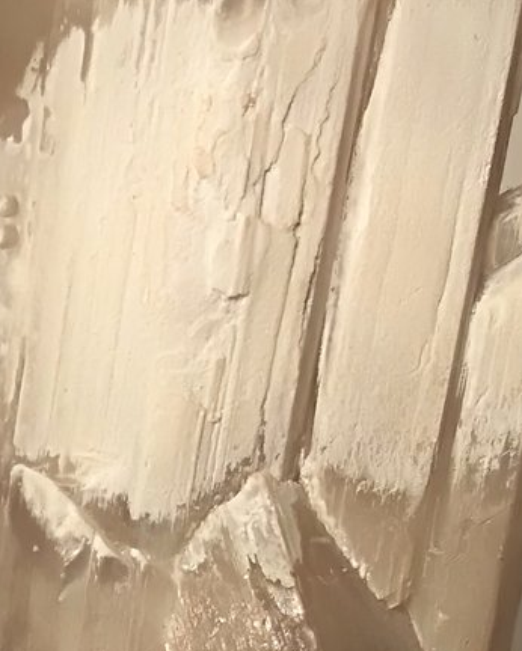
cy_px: 503
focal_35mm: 94
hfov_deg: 15.5
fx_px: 1814
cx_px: -169
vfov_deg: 20.2
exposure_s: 1/100
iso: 175
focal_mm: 3.54
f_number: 2
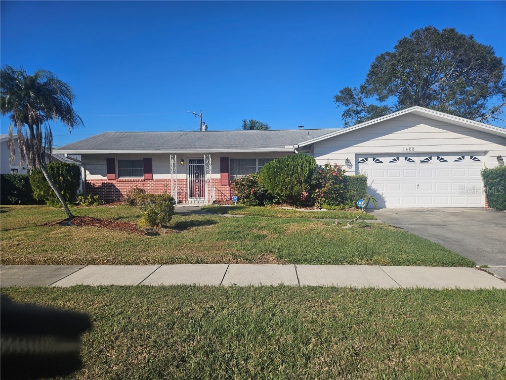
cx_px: 253
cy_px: 190
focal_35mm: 23
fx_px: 336
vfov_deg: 58.9
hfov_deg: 73.9
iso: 25
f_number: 1.8
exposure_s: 1/3143
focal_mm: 5.4
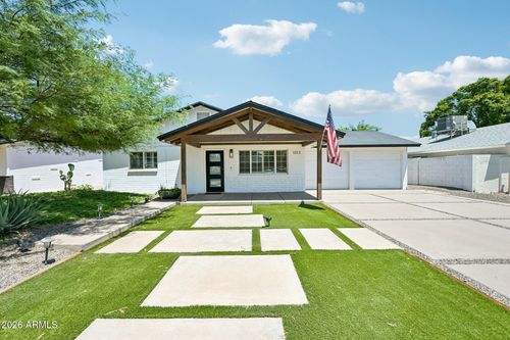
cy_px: 170
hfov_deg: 104.3
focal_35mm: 14
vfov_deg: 81.2
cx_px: 255
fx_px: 198
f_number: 8
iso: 640
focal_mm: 14
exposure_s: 1/2000
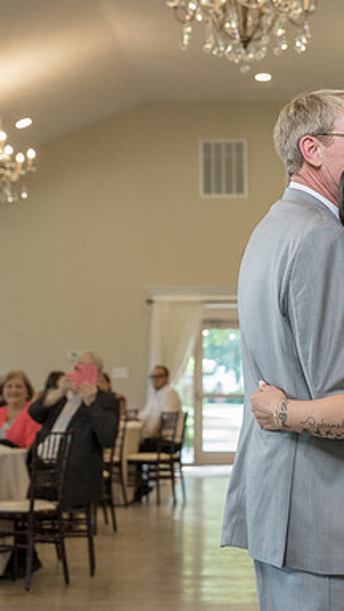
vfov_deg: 19.6
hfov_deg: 11.1
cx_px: 277
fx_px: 1768
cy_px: 247
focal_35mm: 109
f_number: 4
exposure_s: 1/250
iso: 2000
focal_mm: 57
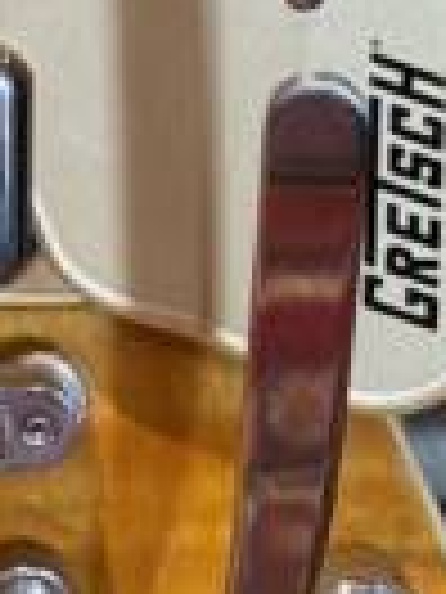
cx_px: -171
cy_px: -117
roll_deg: +1.4
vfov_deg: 6.7
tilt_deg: -34.3
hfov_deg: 5.1
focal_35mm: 292
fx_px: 5016
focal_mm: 6.76
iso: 250
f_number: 1.78
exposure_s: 1/40
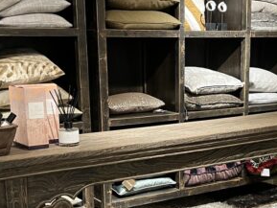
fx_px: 504
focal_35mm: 63
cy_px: 156
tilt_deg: -12.7
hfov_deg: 30.7
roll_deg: +0.8
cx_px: 149
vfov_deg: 23.1
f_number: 1.5
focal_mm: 5.7
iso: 500
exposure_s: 1/50
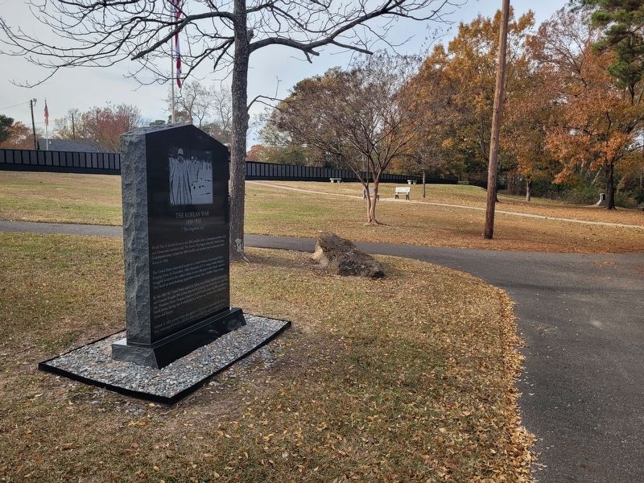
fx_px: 484
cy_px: 242
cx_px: 322
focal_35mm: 26
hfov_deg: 67.3
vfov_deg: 53.1
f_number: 1.8
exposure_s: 1/1053
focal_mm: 5.4
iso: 40
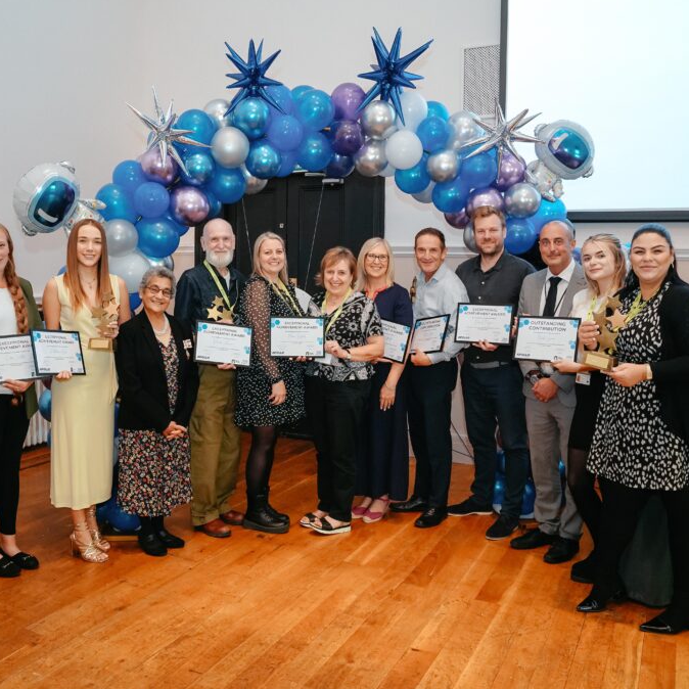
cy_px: 343
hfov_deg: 52.3
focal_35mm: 31
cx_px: 289
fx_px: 698
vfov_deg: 52.5
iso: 2500
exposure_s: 1/160
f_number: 4
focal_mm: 24
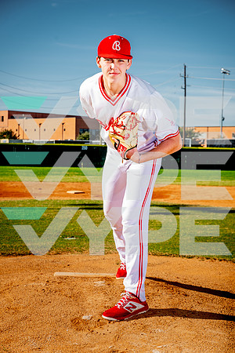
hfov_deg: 20.0
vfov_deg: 29.7
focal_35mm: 68
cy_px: 176
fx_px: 666
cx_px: 118
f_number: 6.3
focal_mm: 68
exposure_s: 1/250
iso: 100
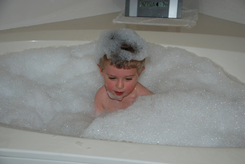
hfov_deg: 35.0
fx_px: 388
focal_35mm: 57
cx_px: 122
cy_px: 82
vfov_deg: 23.8
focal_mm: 38
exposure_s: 1/60
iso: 200
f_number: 4.5
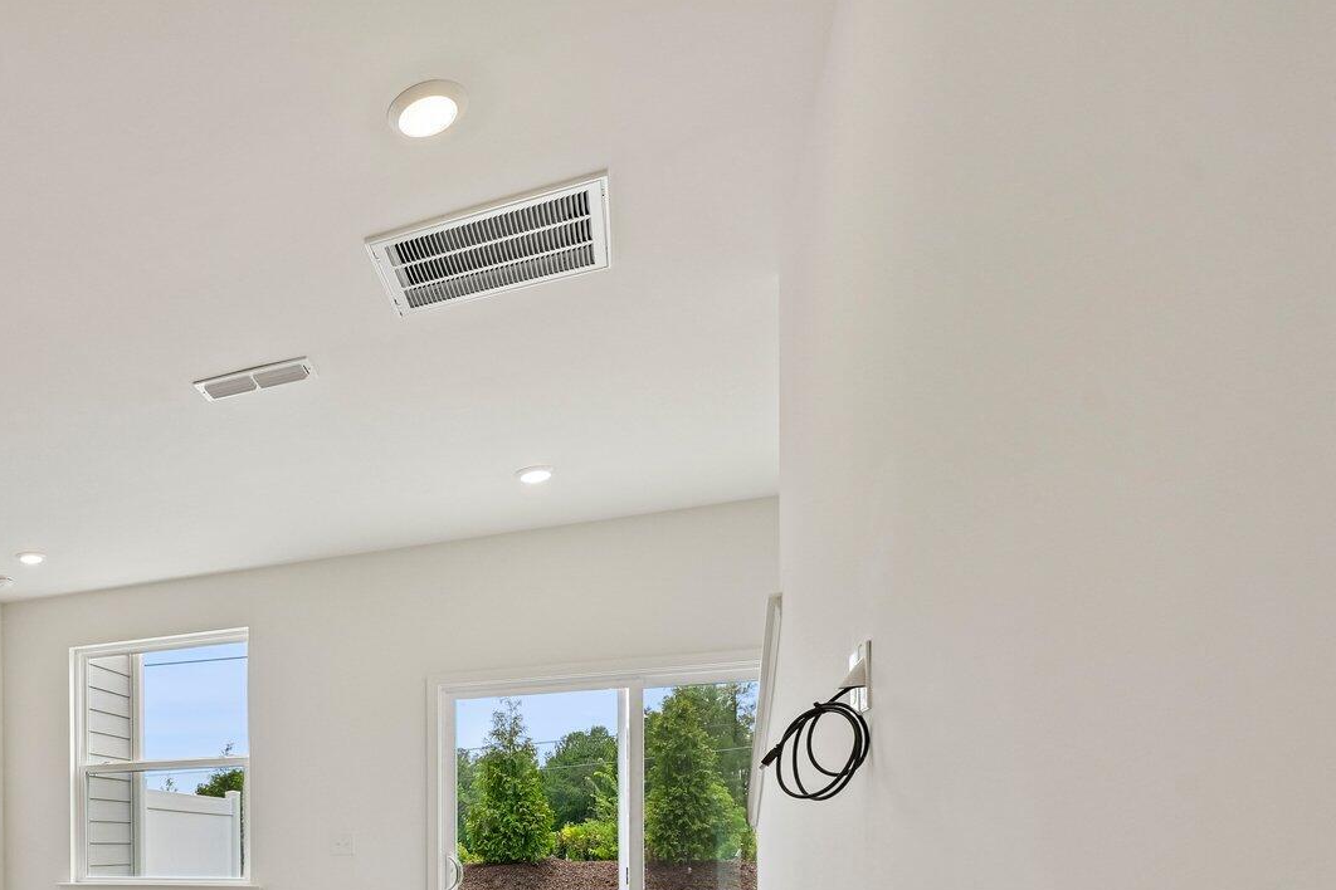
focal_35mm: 27
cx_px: 108
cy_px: 850
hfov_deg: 56.9
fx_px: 1002
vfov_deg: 42.6
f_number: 8
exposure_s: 1/125
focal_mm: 14
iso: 100
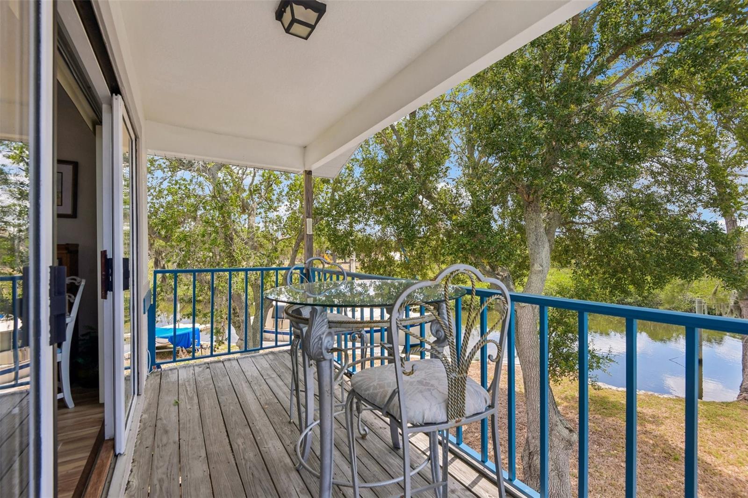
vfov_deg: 73.7
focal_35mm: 16
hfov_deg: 96.7
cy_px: 249
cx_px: 374
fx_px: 332
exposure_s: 1/400
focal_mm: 16
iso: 400
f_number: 8
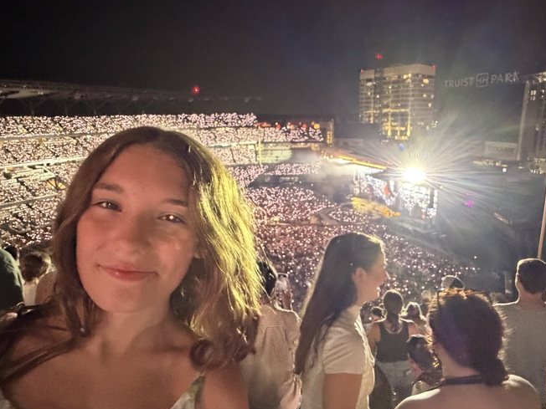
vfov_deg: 61.1
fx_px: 347
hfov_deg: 76.3
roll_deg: +0.8
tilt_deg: -13.2
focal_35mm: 22
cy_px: 194
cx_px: 294
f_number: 2.2
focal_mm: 2.22
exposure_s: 1/30
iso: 1600
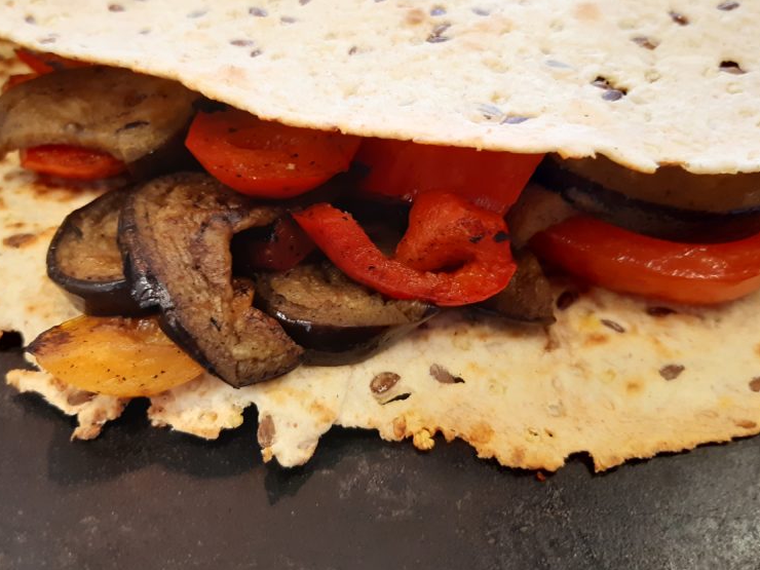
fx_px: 790
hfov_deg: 51.3
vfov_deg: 39.4
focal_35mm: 36
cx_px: 348
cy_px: 211
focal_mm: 3.92
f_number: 1.7
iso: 160
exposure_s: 1/50
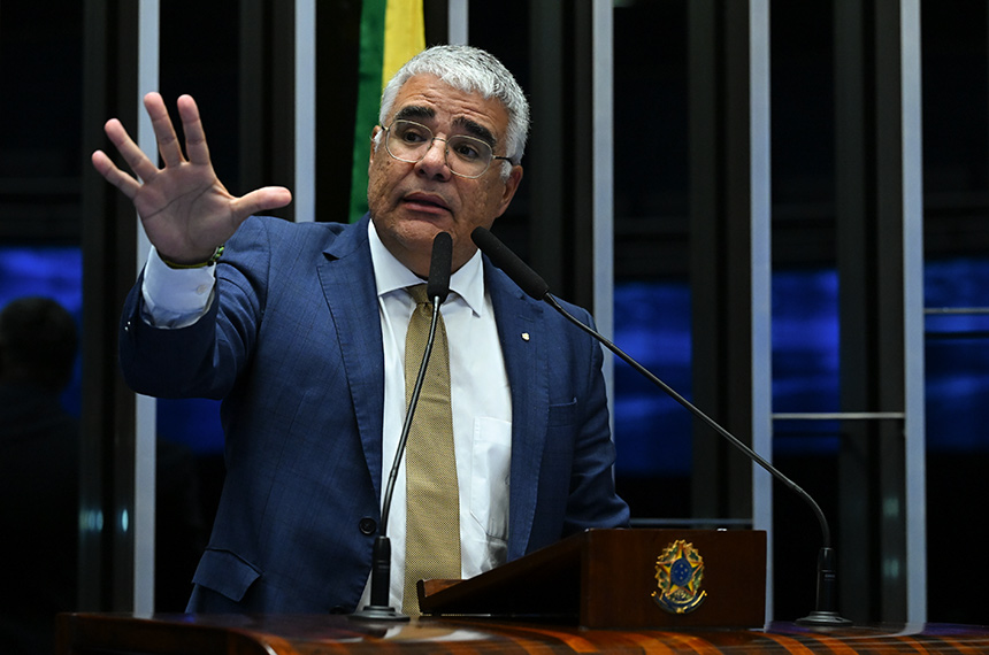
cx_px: 494
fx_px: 3428
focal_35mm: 125
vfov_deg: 10.9
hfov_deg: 16.4
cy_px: 328
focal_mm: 125
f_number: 5
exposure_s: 1/160
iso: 5000
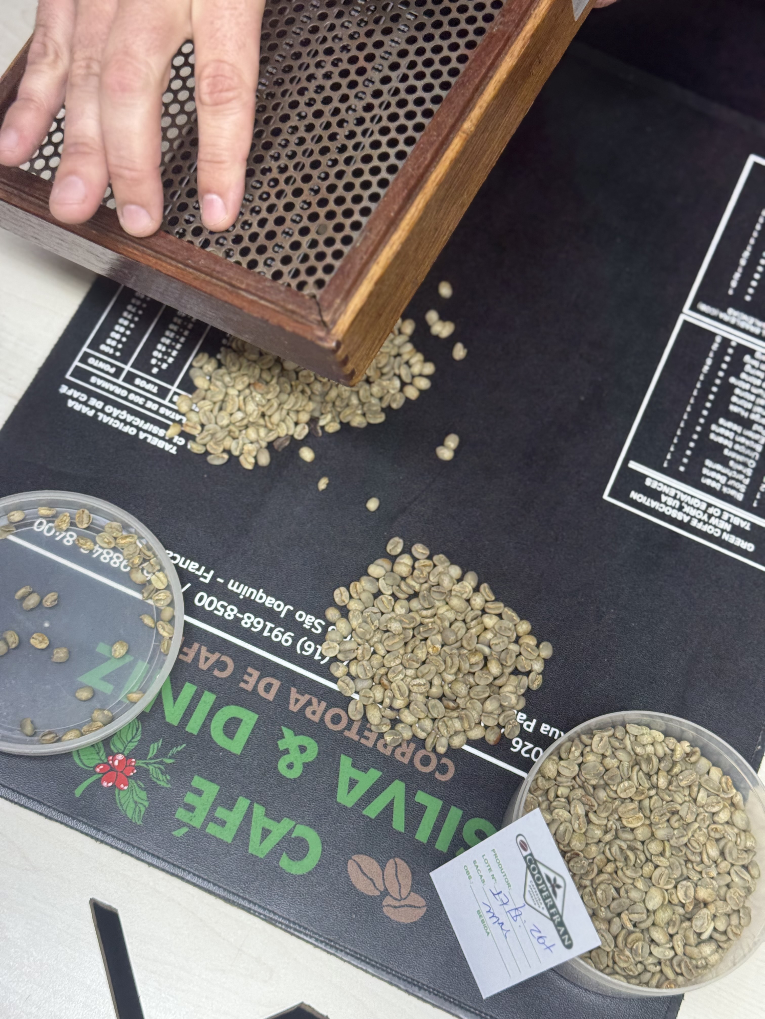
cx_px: 382
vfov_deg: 39.7
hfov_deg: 30.3
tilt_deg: -67.6
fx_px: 1414
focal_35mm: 48
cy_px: 510
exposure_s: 1/120
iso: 125
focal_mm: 6.76
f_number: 1.78
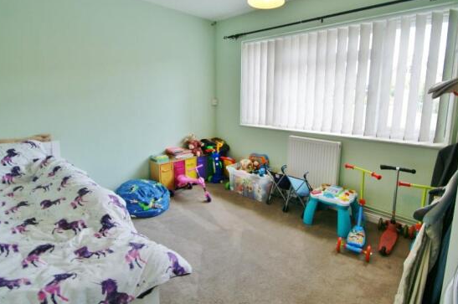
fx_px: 229
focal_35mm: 18
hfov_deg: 90.1
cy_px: 138
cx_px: 235
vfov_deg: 67.1
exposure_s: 1/30
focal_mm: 10
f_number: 3.5
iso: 160
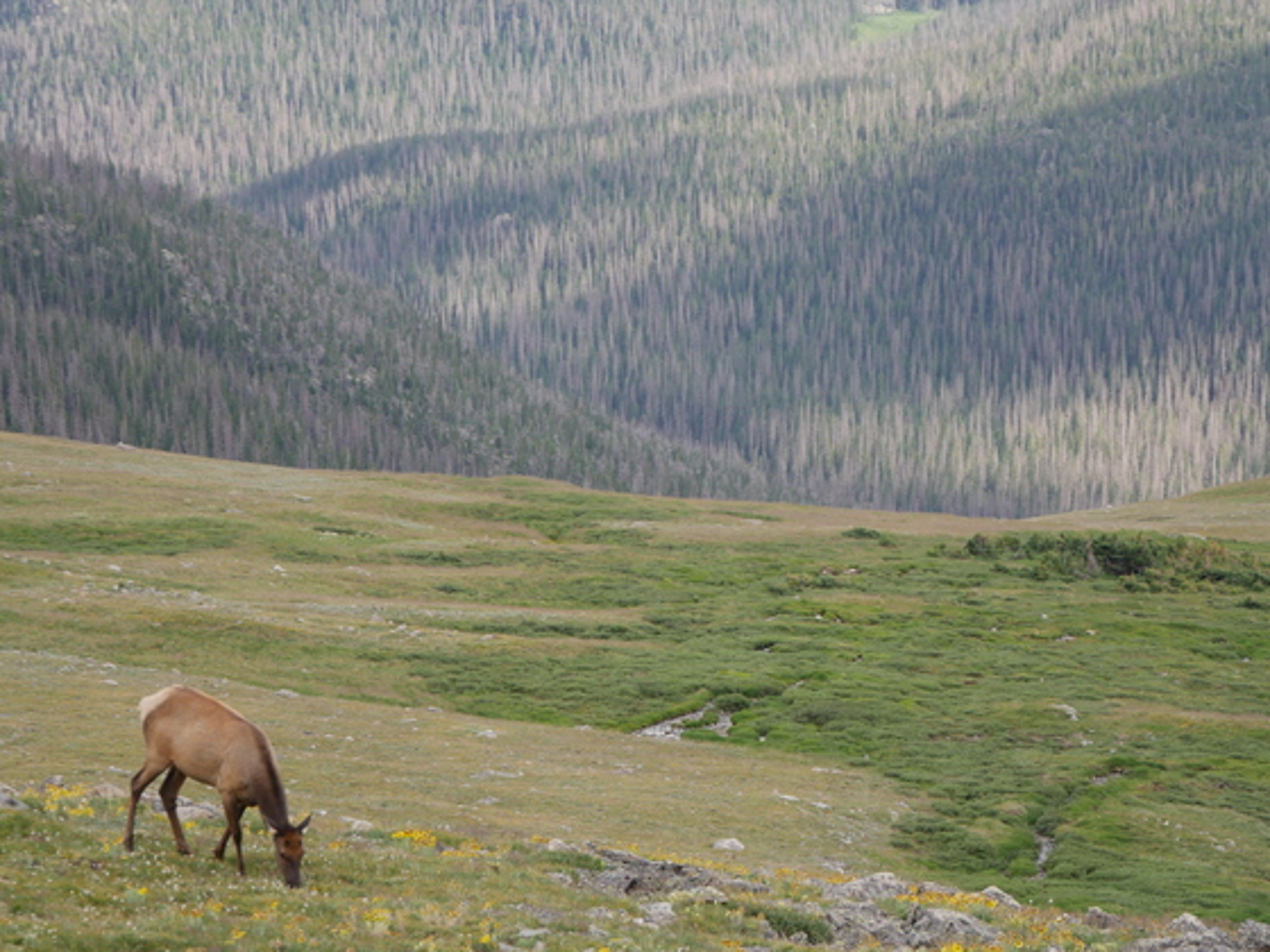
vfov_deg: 10.7
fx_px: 5063
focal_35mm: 138
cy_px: 476
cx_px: 635
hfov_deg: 14.3
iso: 200
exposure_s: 1/250
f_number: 4.9
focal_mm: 69
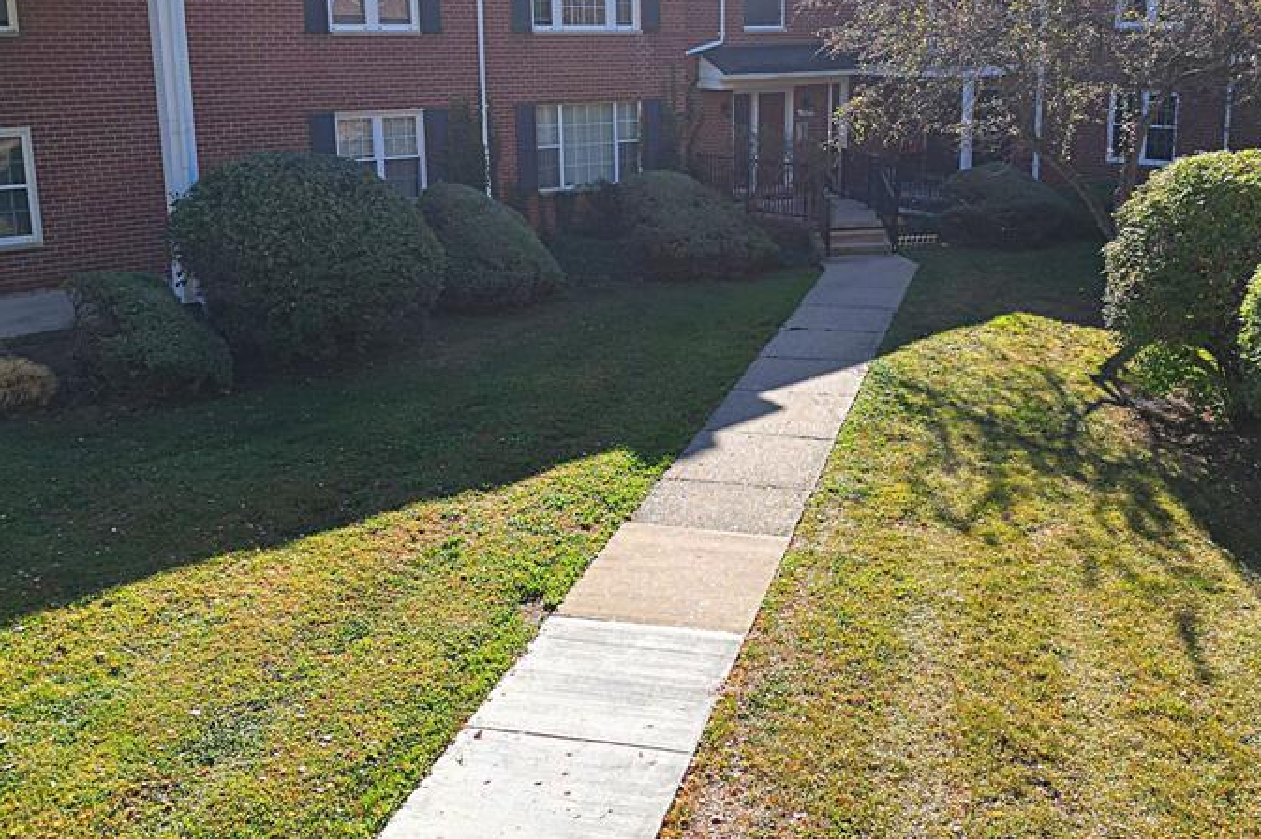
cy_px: 302
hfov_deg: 50.6
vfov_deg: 34.8
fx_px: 1330
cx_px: 718
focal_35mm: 38
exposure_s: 1/2000
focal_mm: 6.7
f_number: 1.7
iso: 110
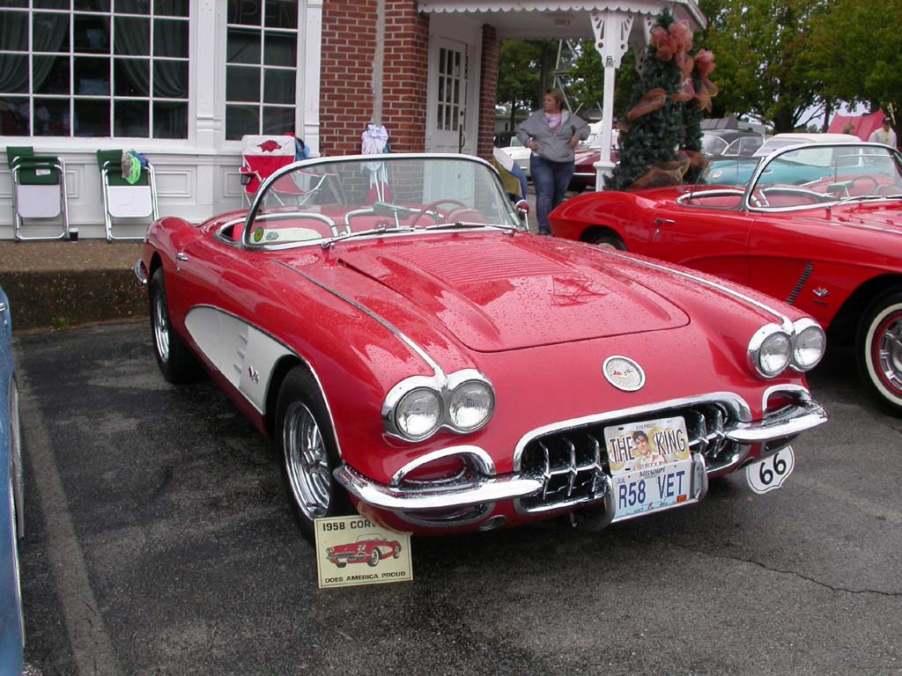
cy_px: 338
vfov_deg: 37.7
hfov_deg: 49.0
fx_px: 990
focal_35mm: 38
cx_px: 451
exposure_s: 1/156
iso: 100
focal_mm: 7.85
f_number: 5.3
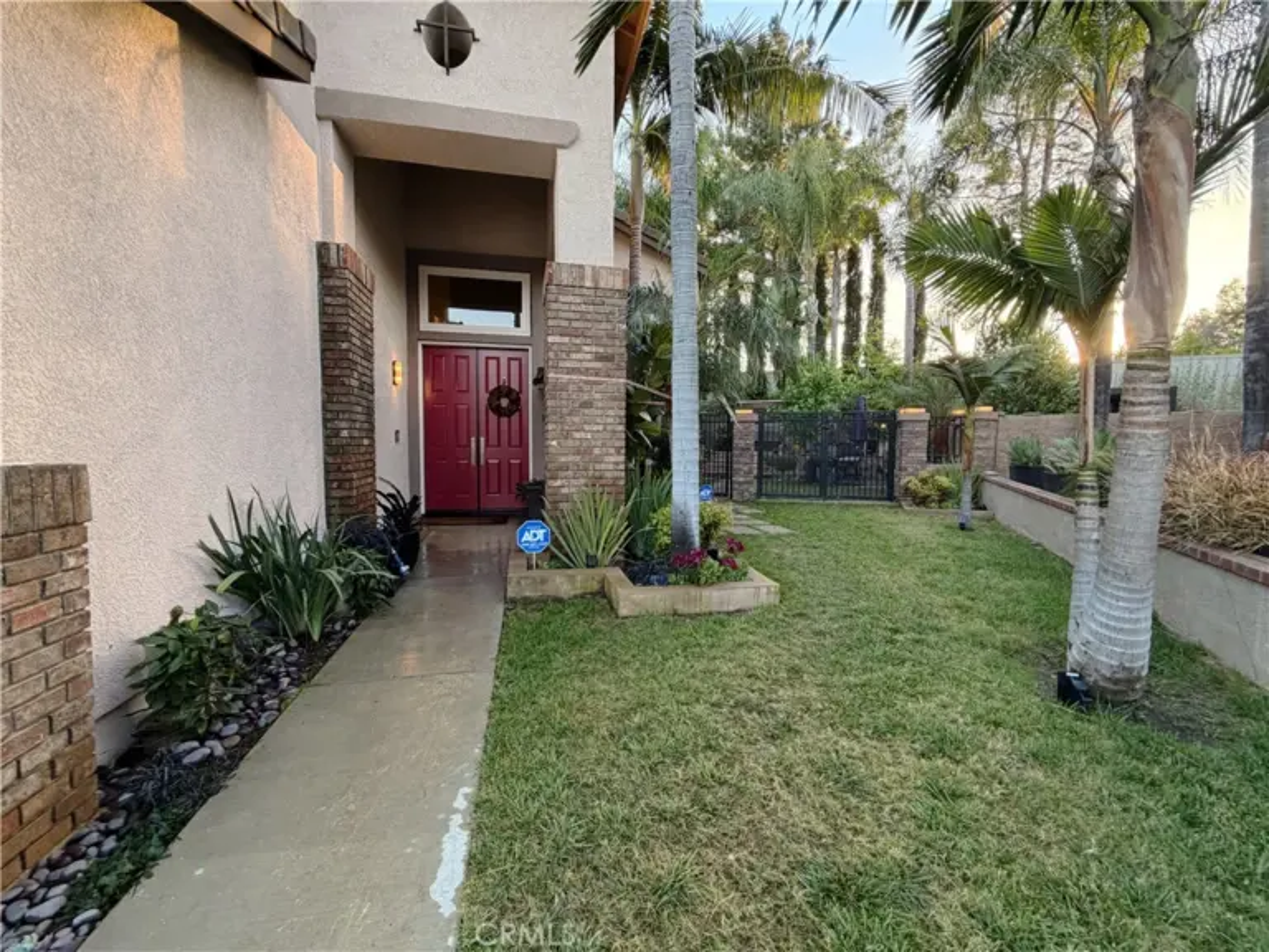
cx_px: 634
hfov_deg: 102.1
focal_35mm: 14
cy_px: 476
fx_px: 513
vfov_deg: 85.7
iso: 160
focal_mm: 2.22
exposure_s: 1/121
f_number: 2.2
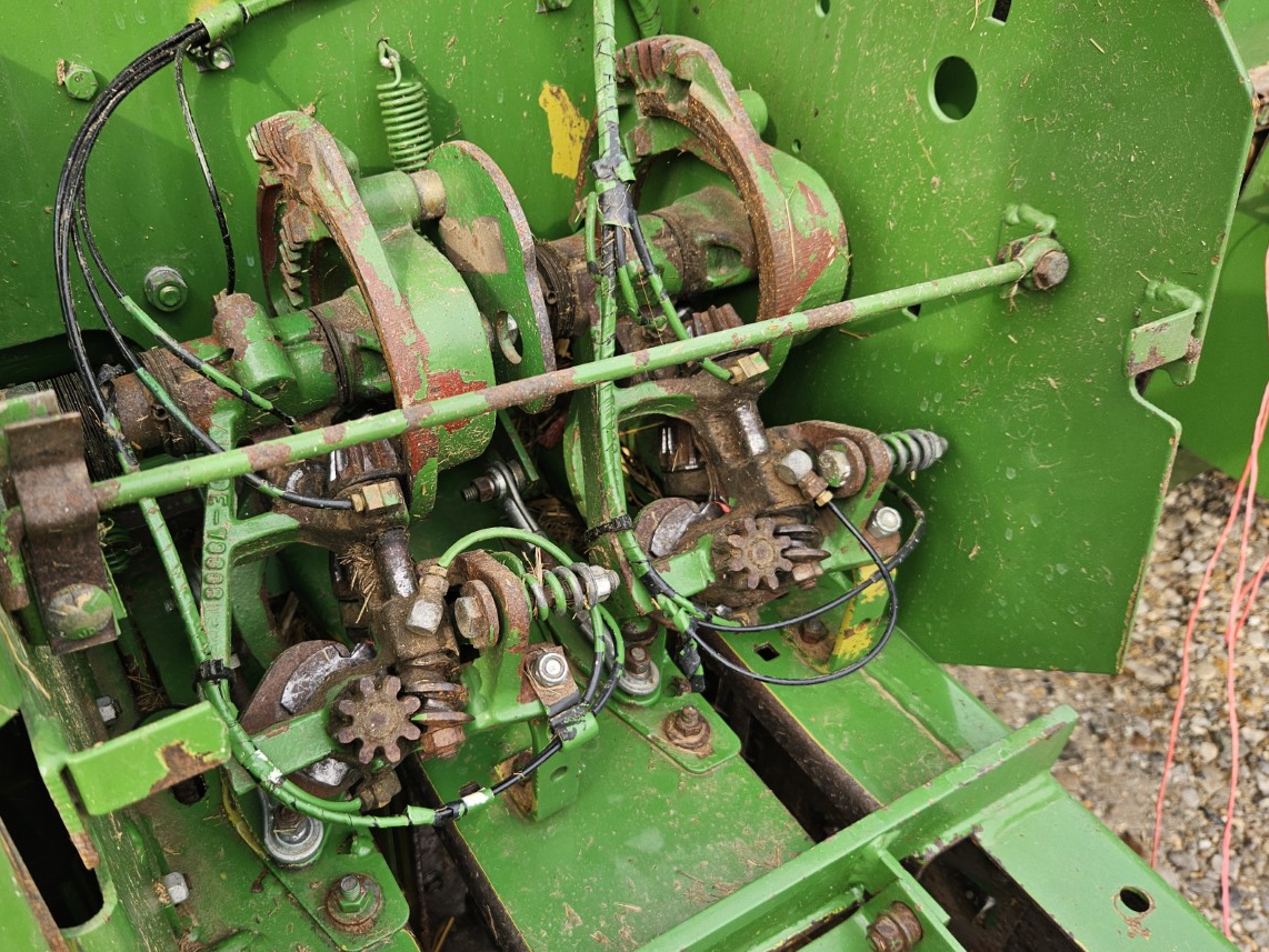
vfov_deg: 48.2
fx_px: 1063
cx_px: 513
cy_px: 485
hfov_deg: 61.2
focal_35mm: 29
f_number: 1.8
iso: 25
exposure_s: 1/206
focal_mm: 5.4
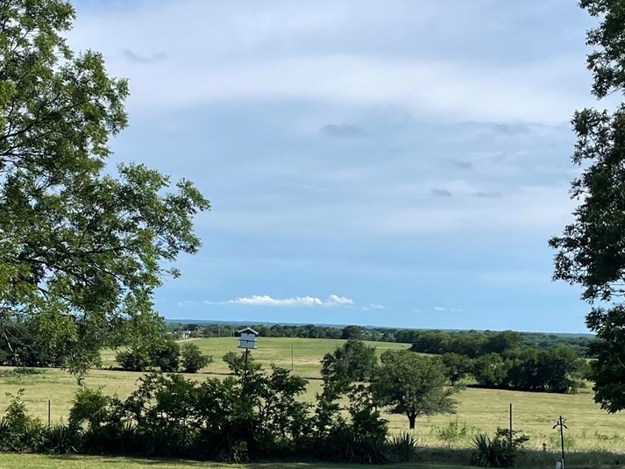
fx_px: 1264
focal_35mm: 70
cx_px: 82
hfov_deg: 27.0
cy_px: 268
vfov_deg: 21.0
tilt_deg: +2.5
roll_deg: -2.3
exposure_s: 1/3401
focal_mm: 4.2
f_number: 1.6
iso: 32
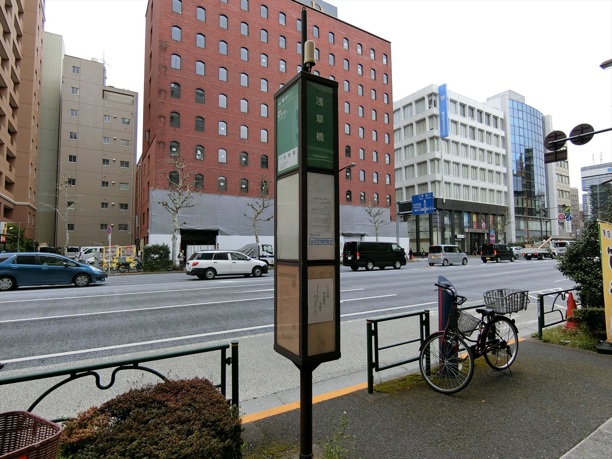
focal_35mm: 19
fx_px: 336
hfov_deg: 84.7
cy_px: 230
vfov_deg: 68.7
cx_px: 306
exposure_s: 1/500
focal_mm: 4.06
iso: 80
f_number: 2.7
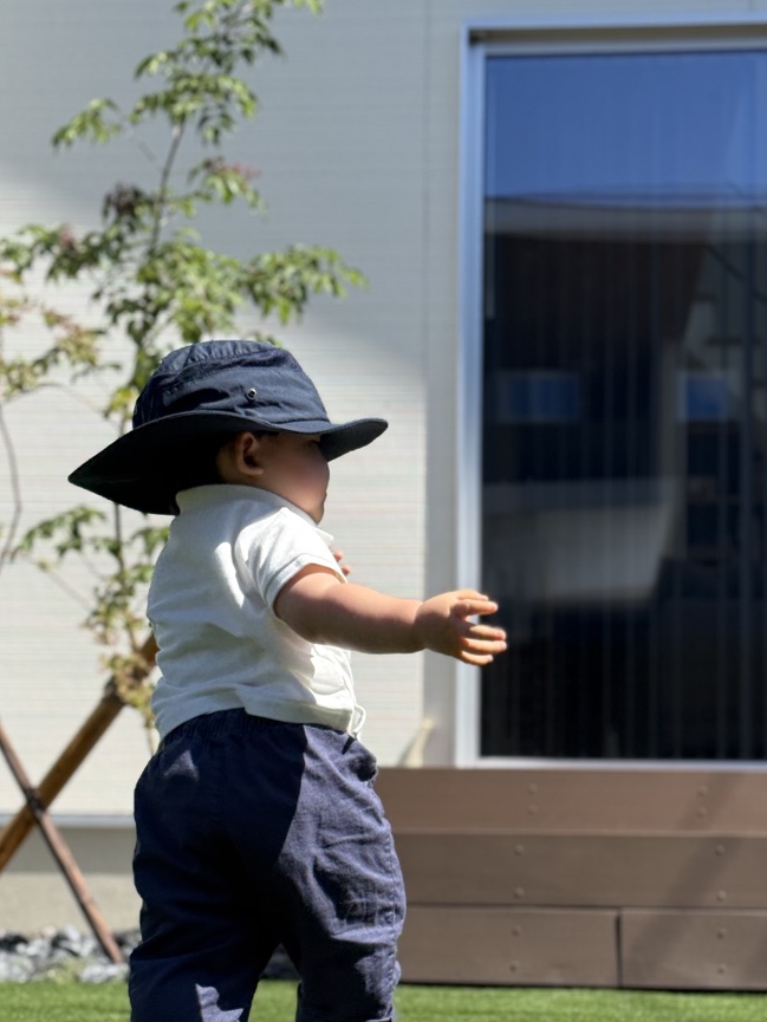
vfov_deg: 27.2
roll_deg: -1.2
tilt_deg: +5.2
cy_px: 678
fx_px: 2097
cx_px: 405
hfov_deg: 20.7
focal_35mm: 71
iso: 100
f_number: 1.78
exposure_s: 1/2865
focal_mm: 6.76
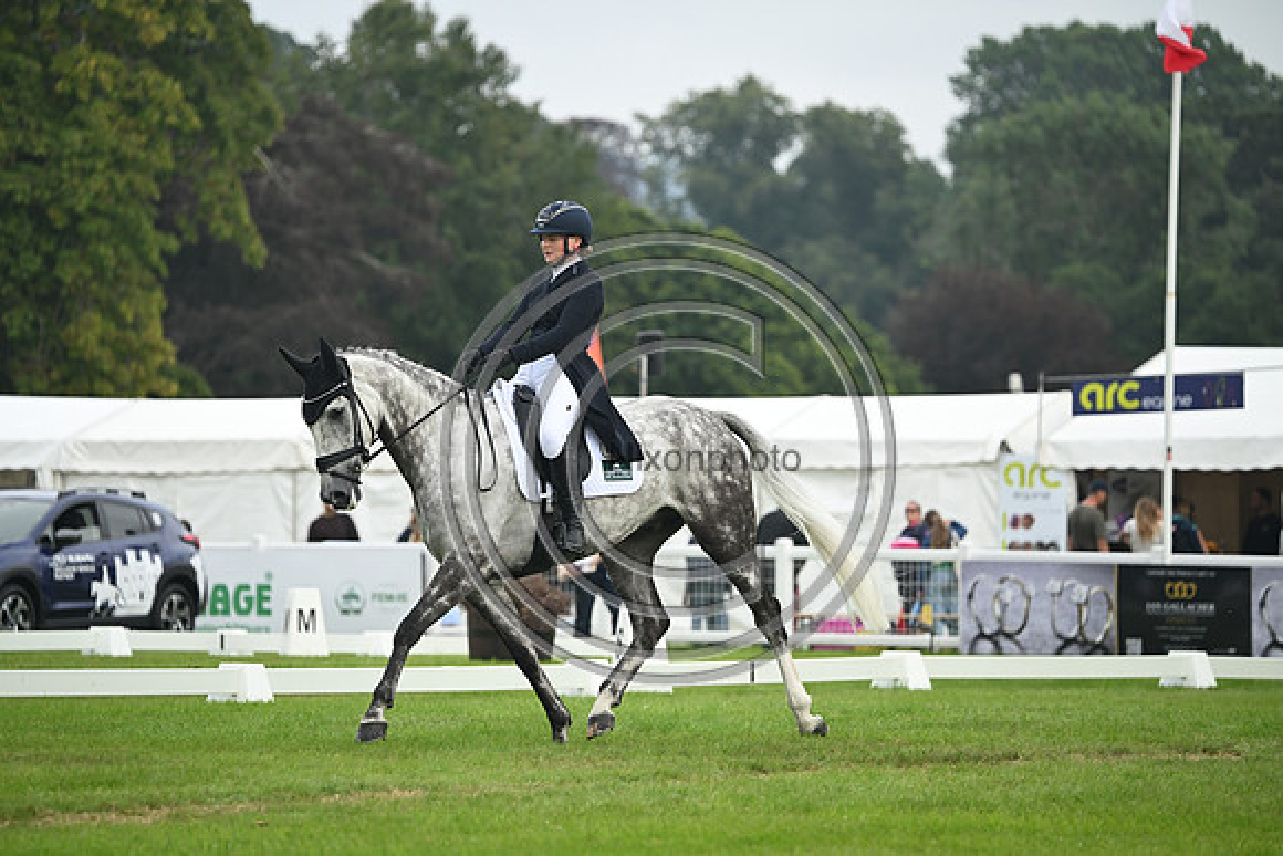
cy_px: 428
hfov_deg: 7.6
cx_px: 642
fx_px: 9624
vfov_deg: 5.1
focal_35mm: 270
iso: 1000
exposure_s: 1/1250
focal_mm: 270
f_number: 5
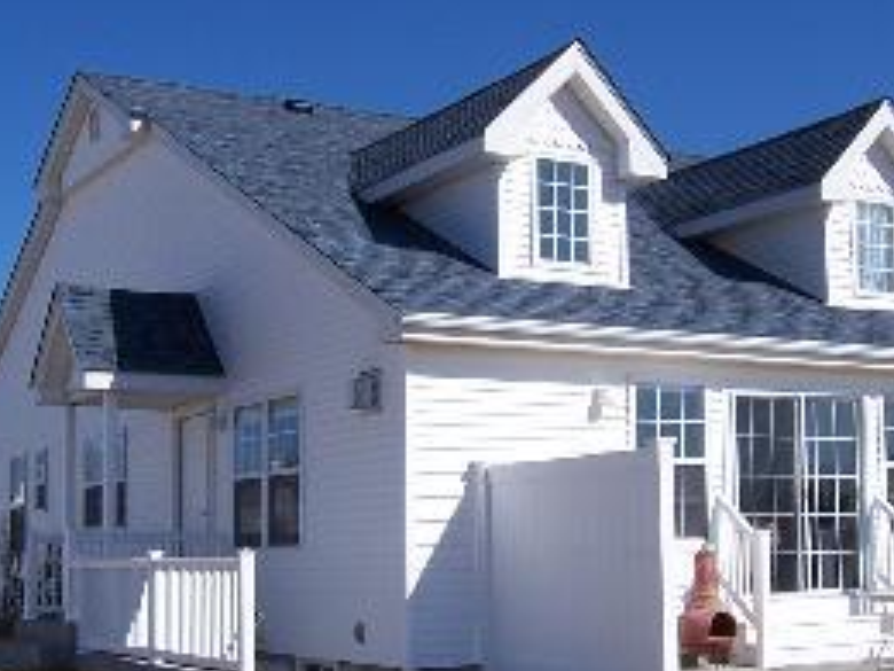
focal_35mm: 61
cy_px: 365
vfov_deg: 24.0
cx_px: 461
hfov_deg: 31.7
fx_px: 1575
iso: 80
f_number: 5.6
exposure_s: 1/750
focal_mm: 5.5
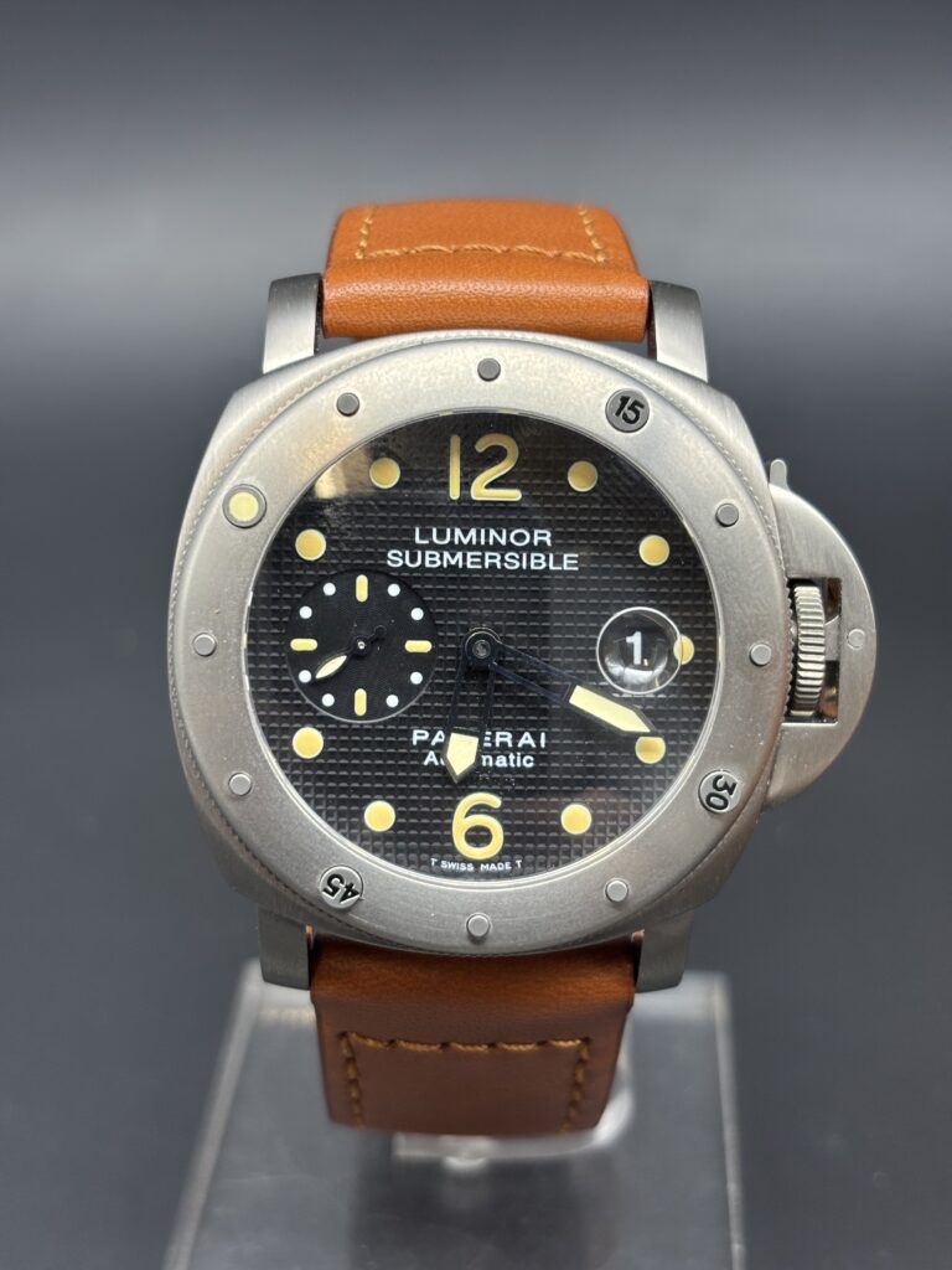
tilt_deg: -25.3
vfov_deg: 36.8
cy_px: 635
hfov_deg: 28.0
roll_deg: +0.3
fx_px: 1907
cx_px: 476
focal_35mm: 52
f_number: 1.6
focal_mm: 5.96
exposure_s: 1/50
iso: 100
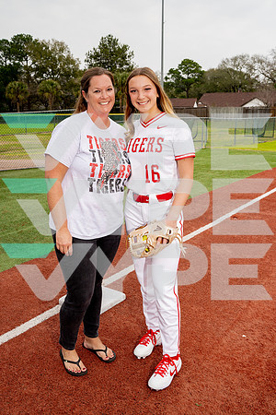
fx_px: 402
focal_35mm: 35
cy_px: 208
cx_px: 138
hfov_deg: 37.9
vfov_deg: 54.4
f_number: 8
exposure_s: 1/250
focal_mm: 35
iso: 125
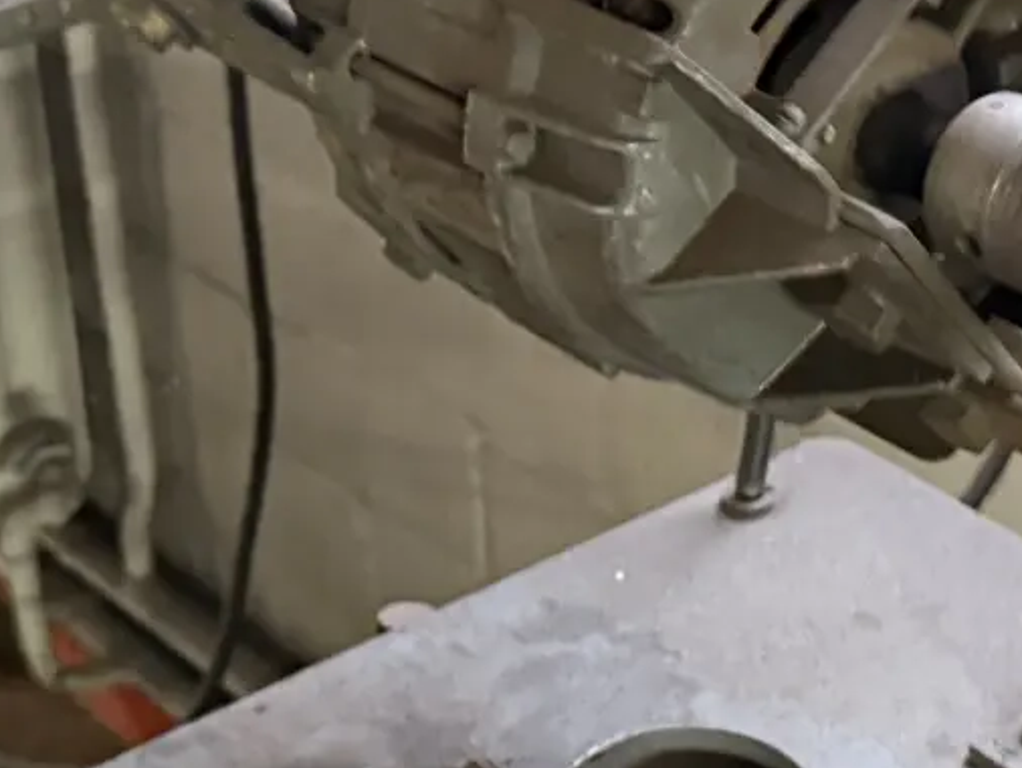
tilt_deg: -24.5
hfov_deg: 21.5
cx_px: 614
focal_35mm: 91
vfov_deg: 16.2
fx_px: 2688
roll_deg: +3.1
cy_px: 277
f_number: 1.78
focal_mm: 6.76
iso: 800
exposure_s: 1/33
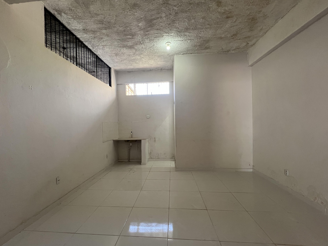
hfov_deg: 102.0
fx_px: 133
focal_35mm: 14
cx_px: 159
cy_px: 125
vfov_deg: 85.7
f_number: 1.8
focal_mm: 1.57
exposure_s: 1/60
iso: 160
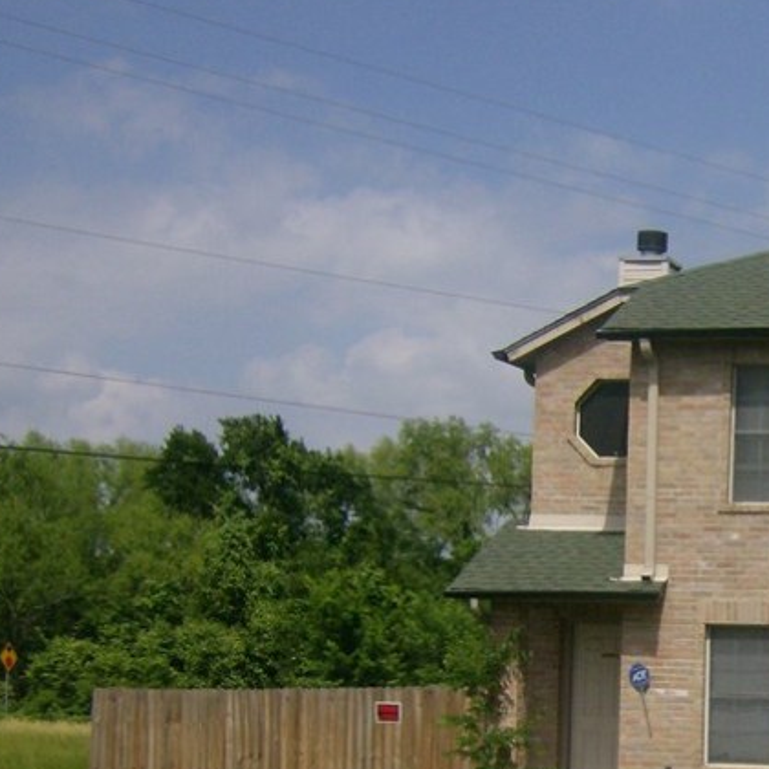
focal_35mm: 77
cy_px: 650
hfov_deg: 21.2
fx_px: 1935
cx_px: 869
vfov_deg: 22.1
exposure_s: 1/2000
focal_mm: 6
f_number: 4.7
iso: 100
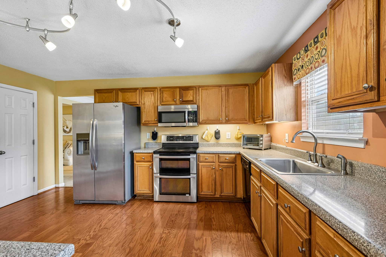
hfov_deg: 95.0
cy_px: 128
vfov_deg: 72.0
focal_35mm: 16
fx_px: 177
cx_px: 193
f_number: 8
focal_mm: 16.5
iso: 400
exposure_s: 1/25
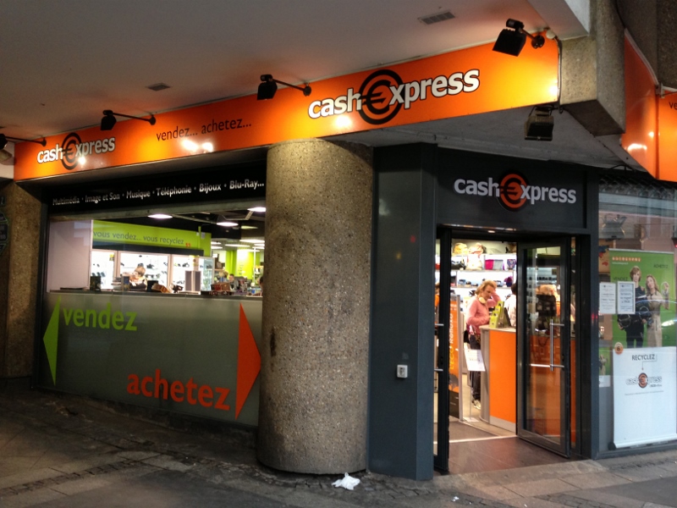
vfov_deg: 42.9
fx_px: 645
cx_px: 338
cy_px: 254
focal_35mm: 33
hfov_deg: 55.4
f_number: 2.4
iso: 125
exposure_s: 1/20
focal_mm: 4.13
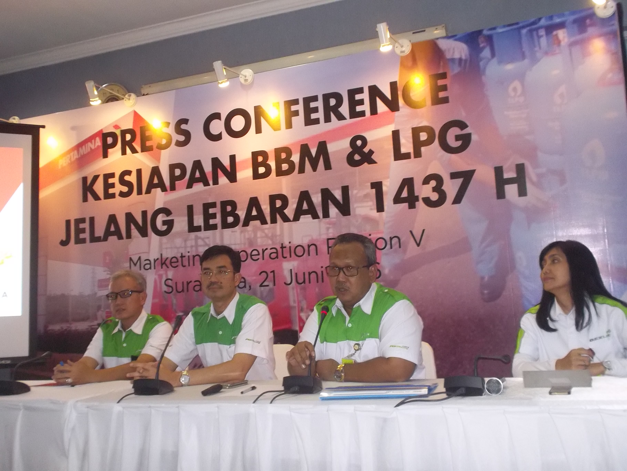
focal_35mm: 37
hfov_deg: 50.1
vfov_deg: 38.7
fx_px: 671
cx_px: 314
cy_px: 236
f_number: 3.7
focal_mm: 5.2
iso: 320
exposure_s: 1/40
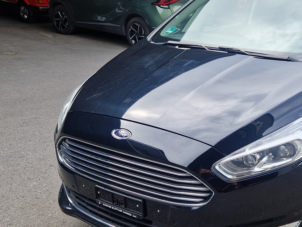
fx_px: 419
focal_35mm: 48
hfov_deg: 37.4
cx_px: 263
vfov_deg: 30.3
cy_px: 111
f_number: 1.8
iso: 50
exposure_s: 1/286
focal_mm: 5.4
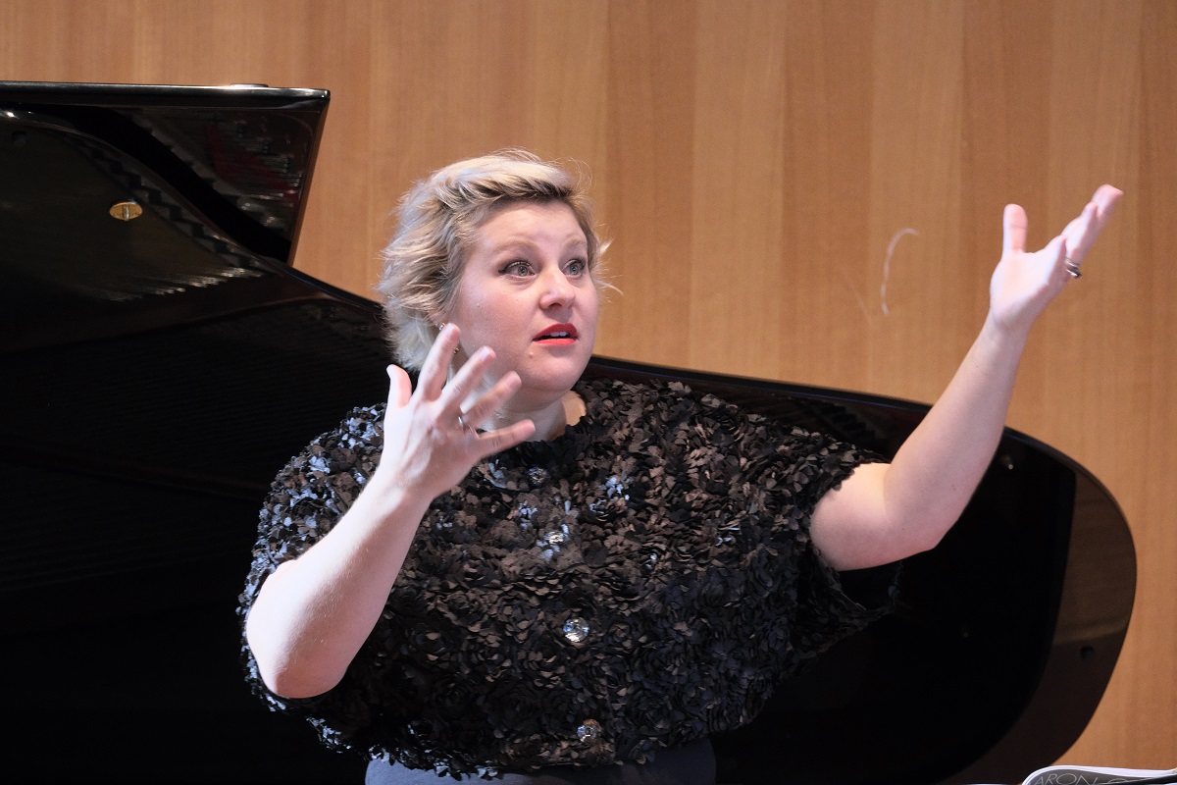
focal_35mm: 406
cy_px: 392
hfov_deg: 5.1
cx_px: 588
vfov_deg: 3.4
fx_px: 13273
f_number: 6.4
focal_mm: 270.6
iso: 5000
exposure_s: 1/100
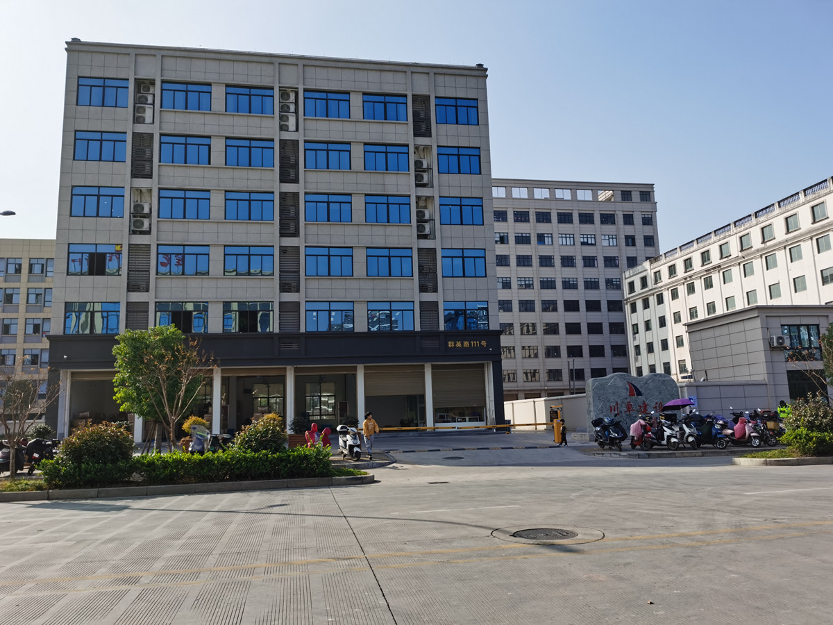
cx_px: 416
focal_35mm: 27
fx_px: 650
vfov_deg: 51.4
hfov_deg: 65.3
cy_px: 312
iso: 50
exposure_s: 1/6410
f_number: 1.6
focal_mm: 5.56
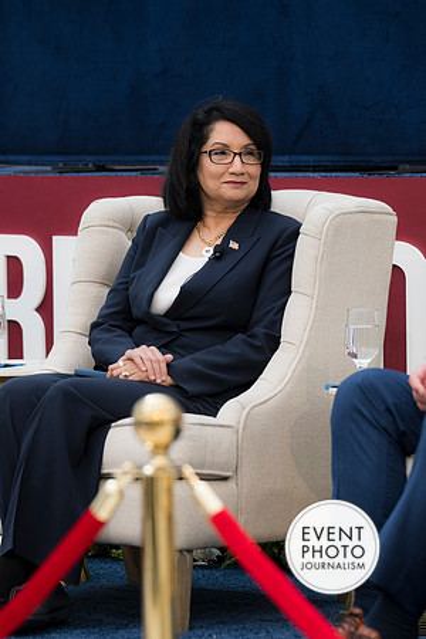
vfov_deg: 9.1
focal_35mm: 225
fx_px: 3993
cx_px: 213
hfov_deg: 6.1
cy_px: 320
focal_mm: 150
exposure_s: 1/160
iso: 250
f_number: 4
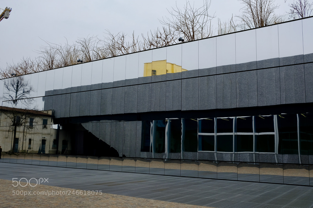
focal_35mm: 35
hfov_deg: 54.4
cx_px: 156
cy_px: 104
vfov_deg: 37.8
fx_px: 304
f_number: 5.6
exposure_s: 1/500
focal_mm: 23.3
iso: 200
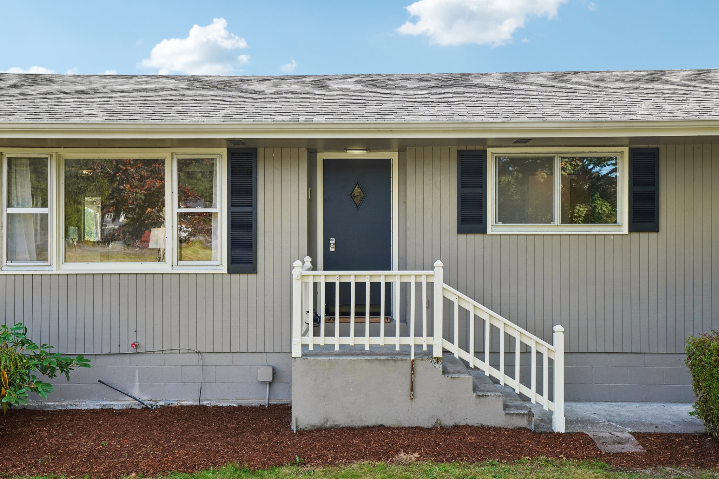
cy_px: 240
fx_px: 699
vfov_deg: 37.8
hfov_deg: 54.4
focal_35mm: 35
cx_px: 360
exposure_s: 1/200
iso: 400
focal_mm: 35
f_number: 8
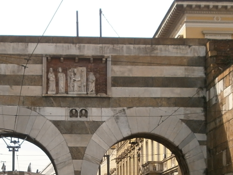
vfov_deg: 13.3
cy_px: 150
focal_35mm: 111
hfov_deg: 17.7
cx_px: 89
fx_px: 747
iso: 100
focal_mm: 8.1
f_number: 3.8
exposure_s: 1/500
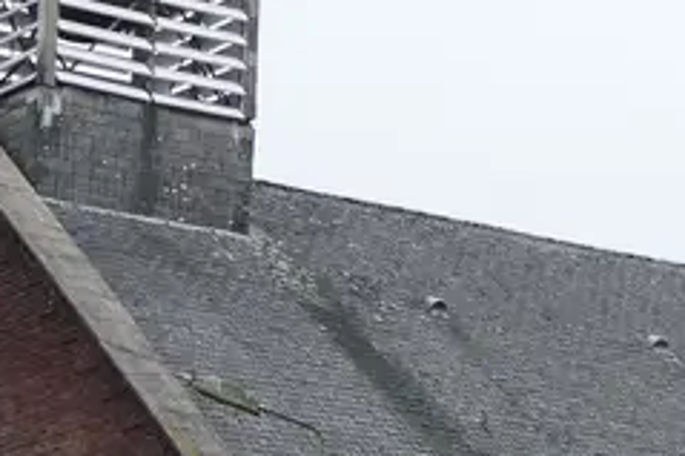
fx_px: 3365
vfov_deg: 7.7
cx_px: 1040
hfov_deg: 11.2
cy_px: 434
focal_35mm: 177
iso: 125
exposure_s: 1/160
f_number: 3
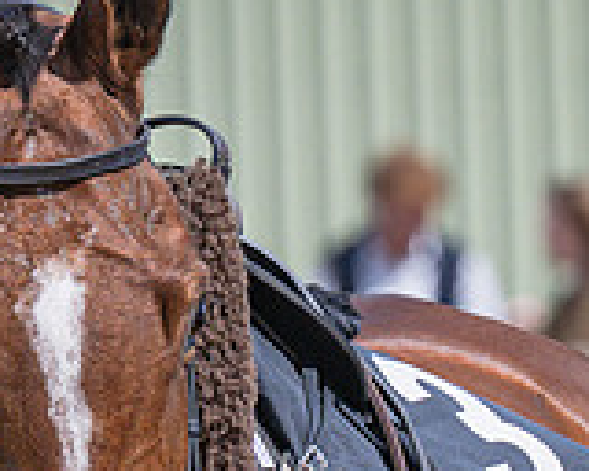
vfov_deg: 1.3
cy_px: 436
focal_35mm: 1228
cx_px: 455
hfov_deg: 1.6
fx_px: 21407
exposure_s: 1/2500
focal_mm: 175
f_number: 5
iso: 200
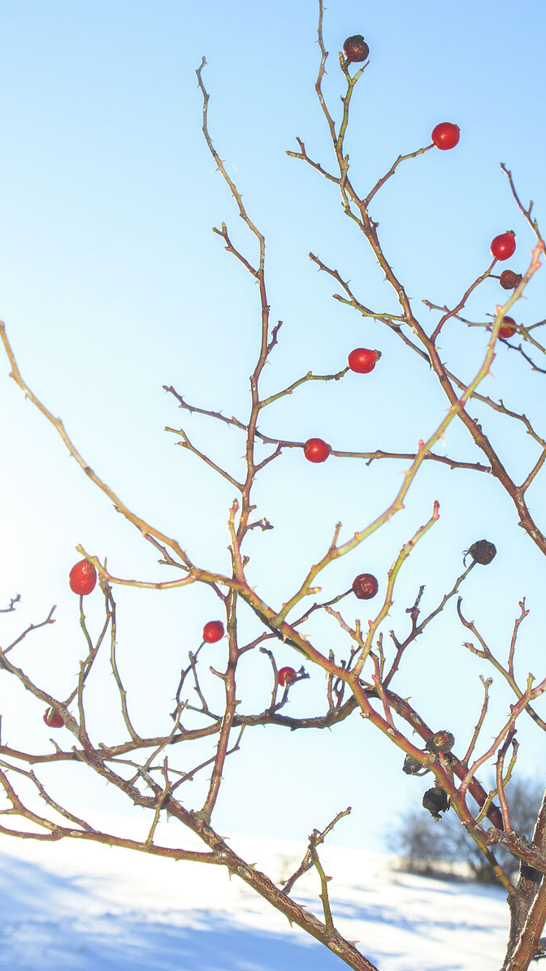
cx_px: 362
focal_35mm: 80
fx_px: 2059
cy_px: 486
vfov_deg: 26.5
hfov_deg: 15.1
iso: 400
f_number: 13
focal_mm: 38
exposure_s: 1/320
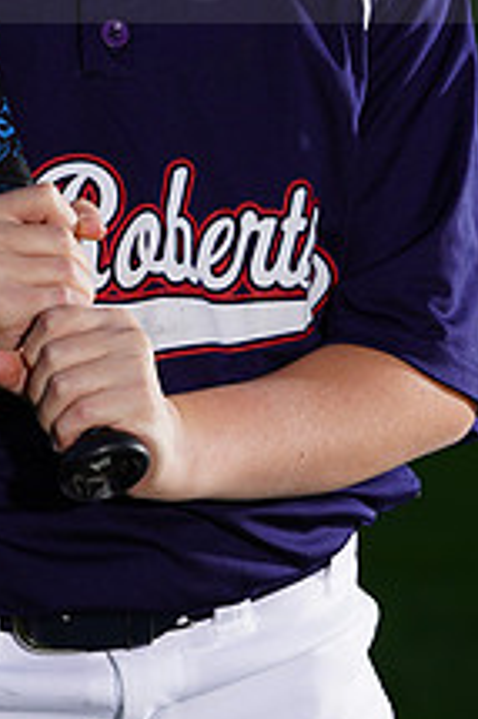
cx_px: 112
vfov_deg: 3.5
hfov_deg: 2.3
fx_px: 11909
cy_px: -84
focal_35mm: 597
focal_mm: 221
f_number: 7.1
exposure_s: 1/160
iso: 200
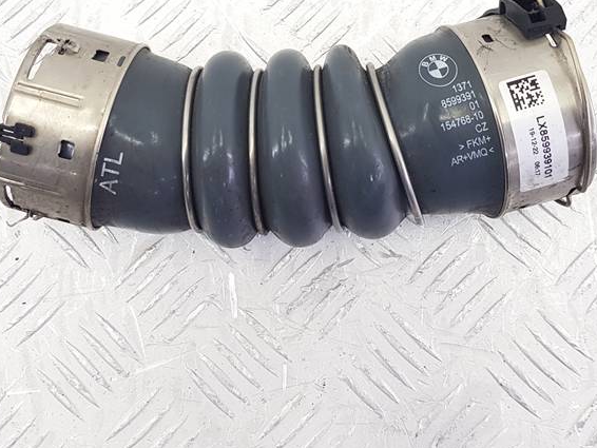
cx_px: 289
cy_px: 116
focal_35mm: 47
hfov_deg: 40.4
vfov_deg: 30.4
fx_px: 811
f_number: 1.7
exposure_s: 1/100
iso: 80
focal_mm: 4.2
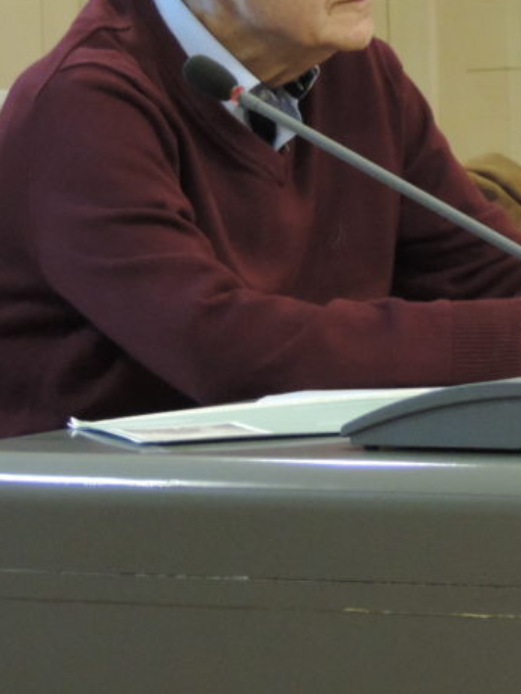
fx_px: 5295
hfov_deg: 5.6
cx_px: 660
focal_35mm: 264
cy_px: 145
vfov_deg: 7.5
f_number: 4.2
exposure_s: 1/15
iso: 800
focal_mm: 21.4
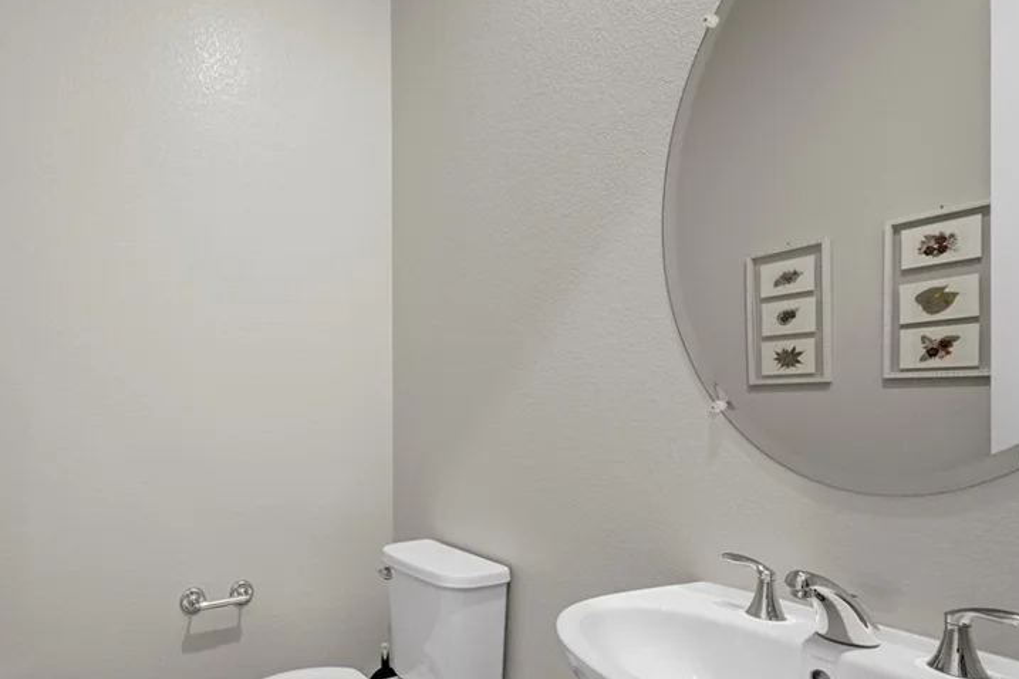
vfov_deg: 61.5
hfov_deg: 81.6
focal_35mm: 20
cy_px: 403
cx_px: 352
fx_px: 566
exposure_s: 1
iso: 640
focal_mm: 14
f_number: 8
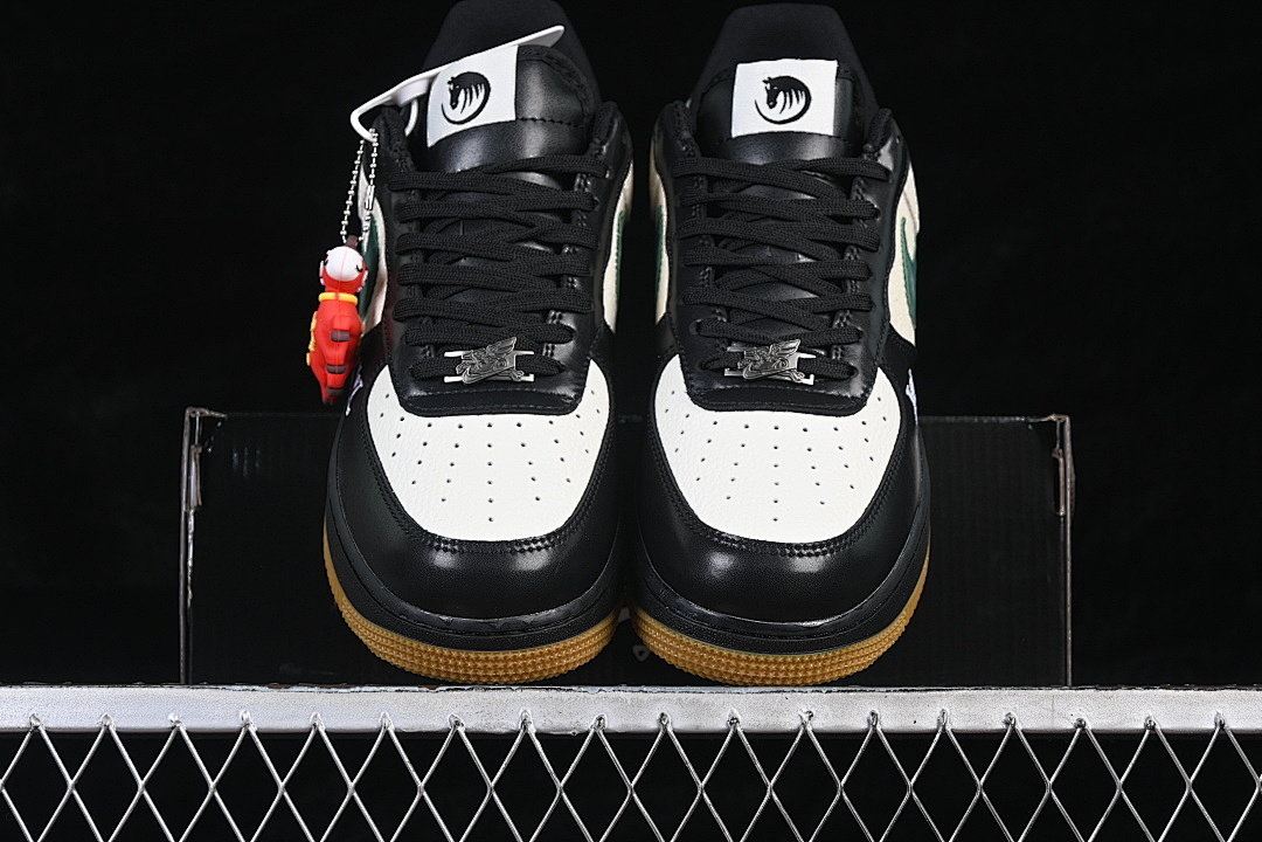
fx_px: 2629
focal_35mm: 75
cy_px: 421
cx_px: 631
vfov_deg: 18.2
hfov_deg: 27.0
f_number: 6.3
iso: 160
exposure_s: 1/60
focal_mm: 50
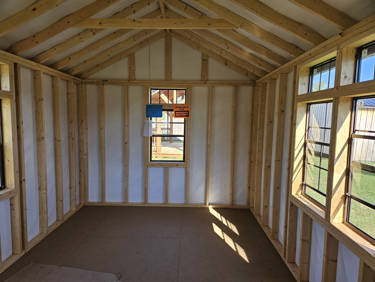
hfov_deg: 73.9
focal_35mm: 23
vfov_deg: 58.9
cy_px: 141
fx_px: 249
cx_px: 188
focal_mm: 5.4
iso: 40
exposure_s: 1/239
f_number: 1.8
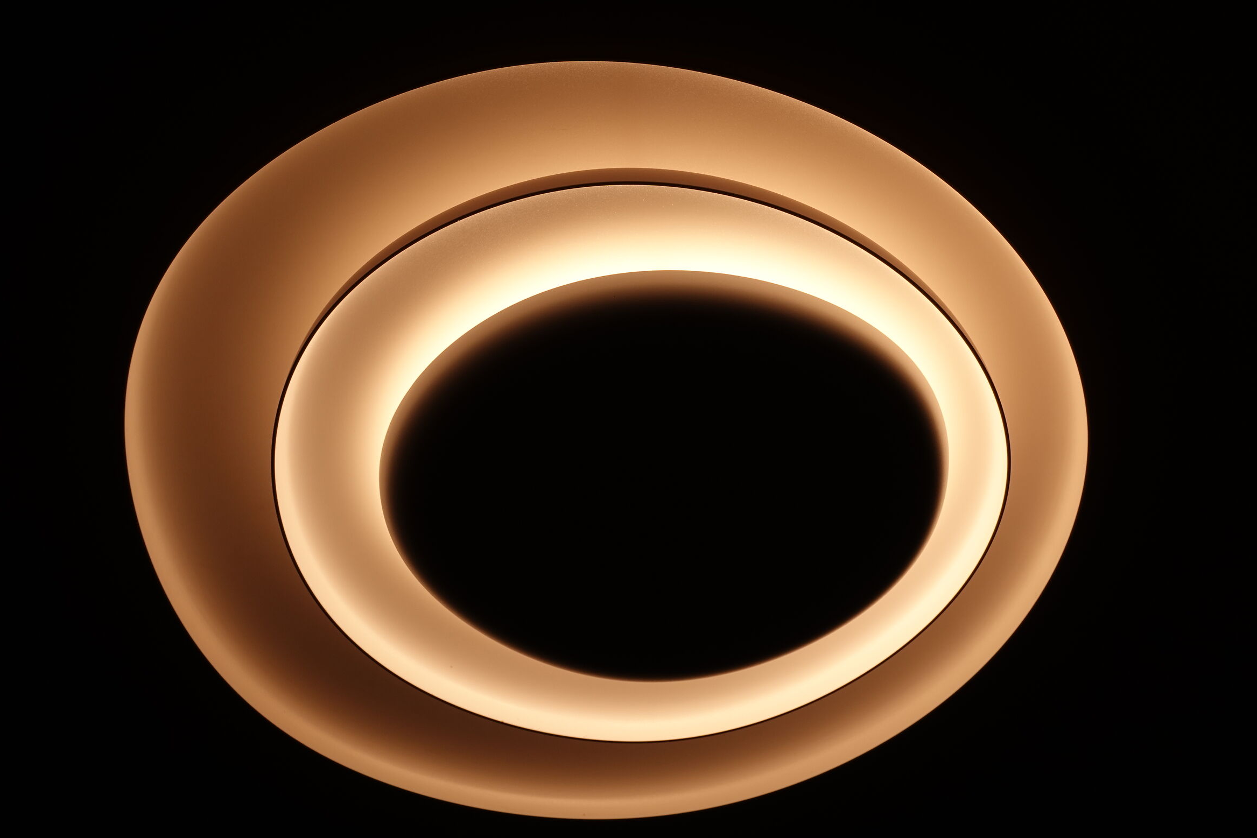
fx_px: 2584
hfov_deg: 27.3
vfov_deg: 18.4
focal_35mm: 74
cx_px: 622
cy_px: 417
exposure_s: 1/250
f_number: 4.5
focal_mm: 26.42
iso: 100
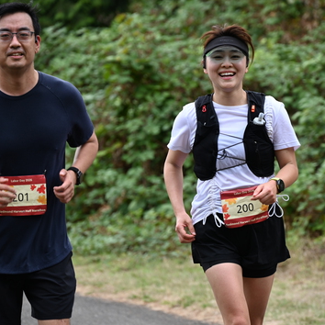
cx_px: 206
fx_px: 2804
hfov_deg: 6.6
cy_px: 163
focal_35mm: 264
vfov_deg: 6.6
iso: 400
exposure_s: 1/320
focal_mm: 200
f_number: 6.3
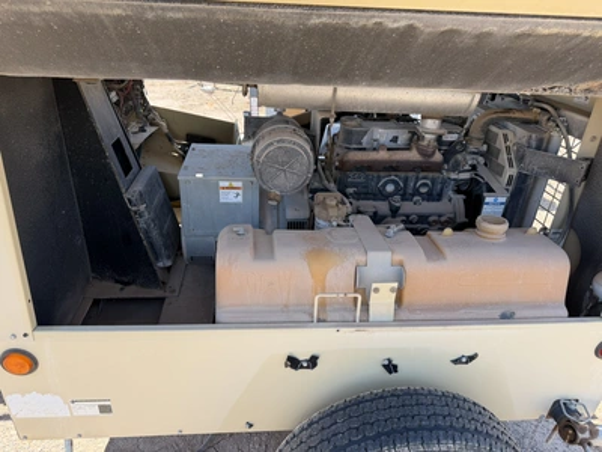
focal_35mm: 24
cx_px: 301
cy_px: 226
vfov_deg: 56.8
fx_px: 417
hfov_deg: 71.6
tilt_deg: -27.0
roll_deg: -0.9
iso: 100
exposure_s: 1/1106
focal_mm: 6.76
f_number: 1.78
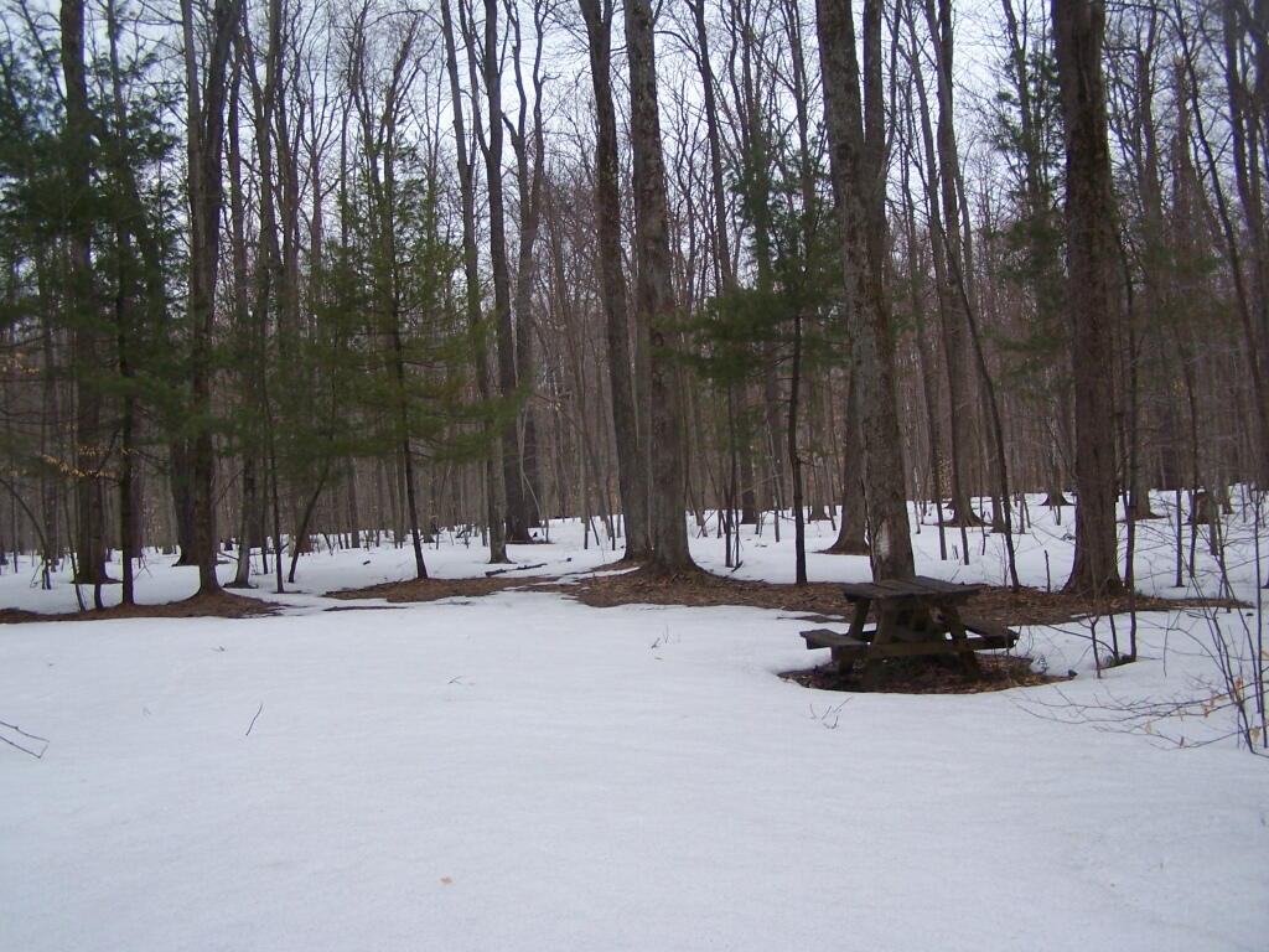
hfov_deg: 49.0
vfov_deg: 37.7
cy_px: 476
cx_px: 634
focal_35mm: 38
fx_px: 1393
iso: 80
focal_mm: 6.3
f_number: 2.8
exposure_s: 1/800
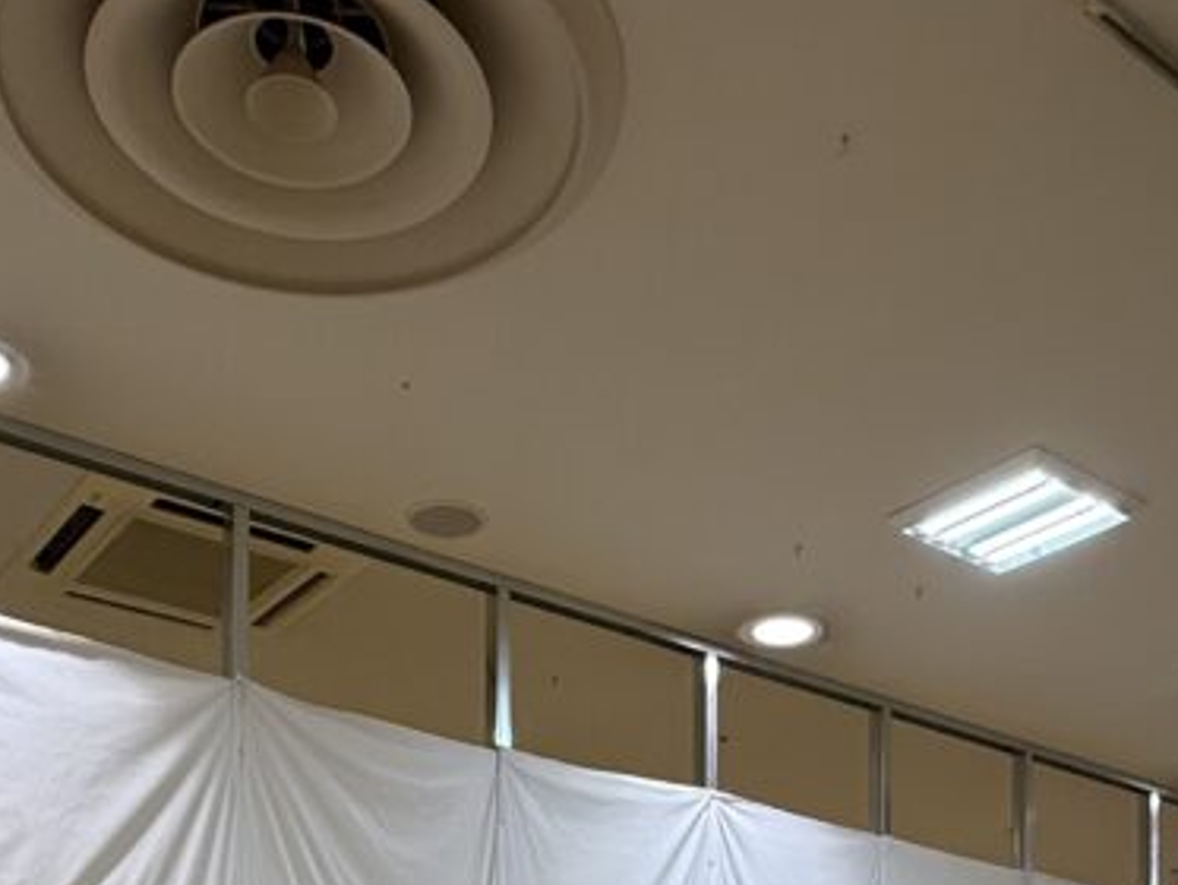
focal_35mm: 48
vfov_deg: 24.4
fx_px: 1634
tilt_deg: +0.4
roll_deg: -0.6
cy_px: 1283
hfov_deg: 39.6
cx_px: 591
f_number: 2.2
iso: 80
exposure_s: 1/100
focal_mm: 2.22
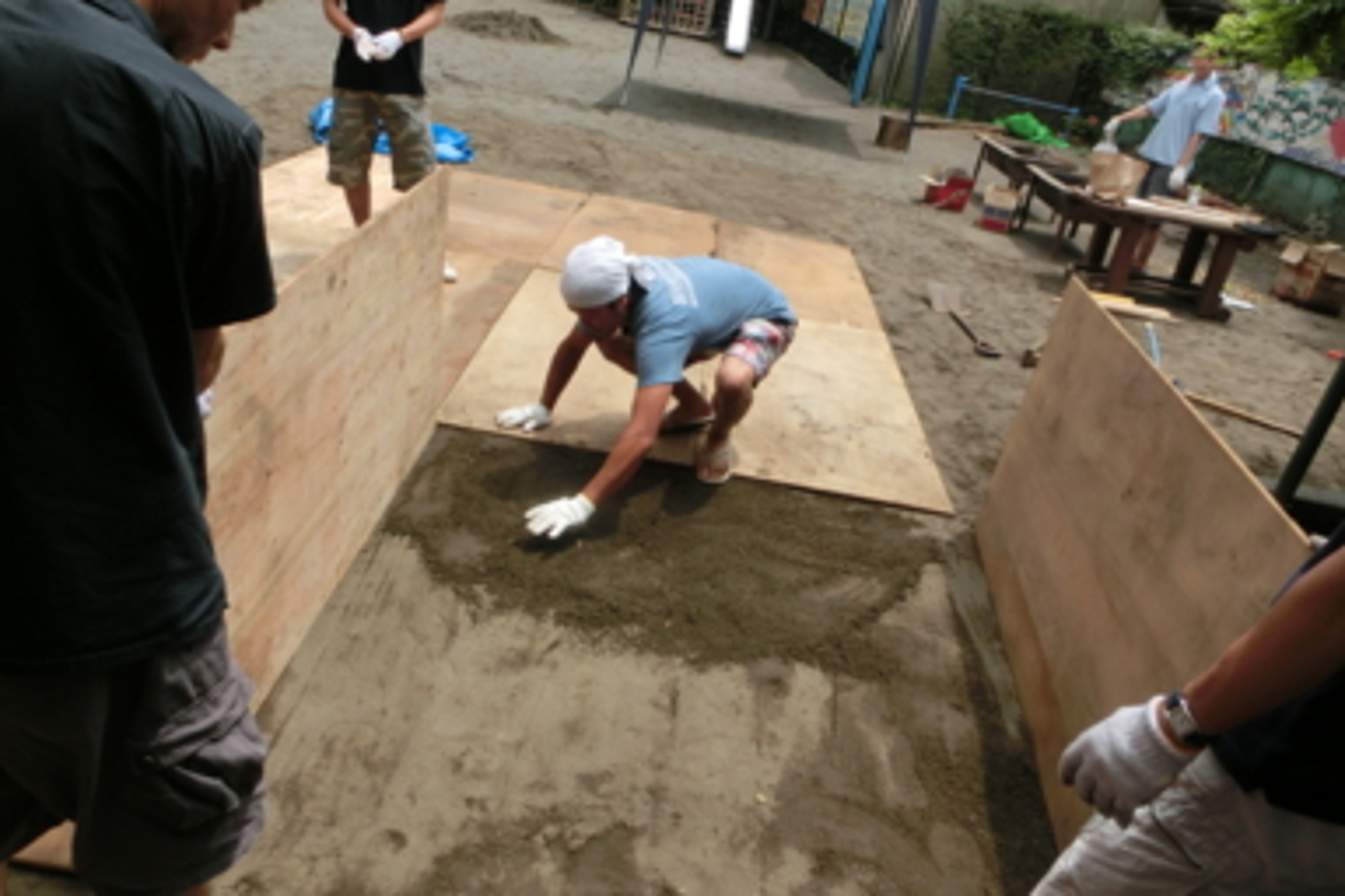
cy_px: 388
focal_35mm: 26
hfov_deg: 69.4
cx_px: 669
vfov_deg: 49.4
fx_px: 971
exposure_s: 1/800
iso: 80
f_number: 3
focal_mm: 4.24
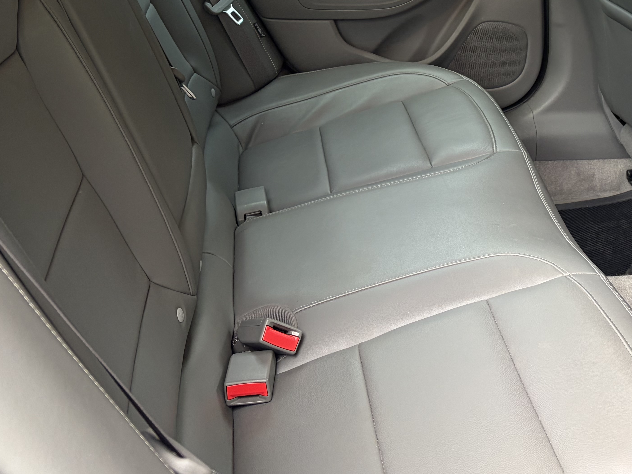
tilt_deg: -18.7
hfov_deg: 35.8
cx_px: 417
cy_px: 67
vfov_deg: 26.8
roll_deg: +0.0
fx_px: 968
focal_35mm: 53
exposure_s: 1/73
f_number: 1.6
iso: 125
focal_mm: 5.96
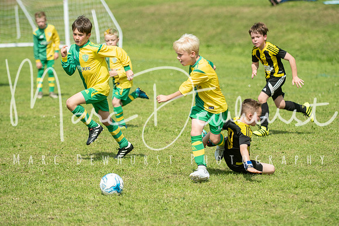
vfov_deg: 6.8
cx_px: 170
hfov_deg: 10.2
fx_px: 1907
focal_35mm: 202
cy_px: 113
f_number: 3.2
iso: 250
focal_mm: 135
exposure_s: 1/3200
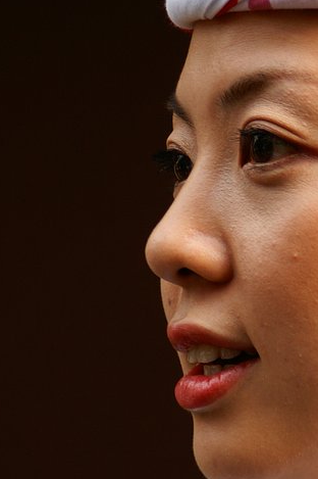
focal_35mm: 295
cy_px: 350
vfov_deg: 7.0
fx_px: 3914
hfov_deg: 4.6
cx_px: 291
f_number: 6.3
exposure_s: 1/100
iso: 200
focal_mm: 90
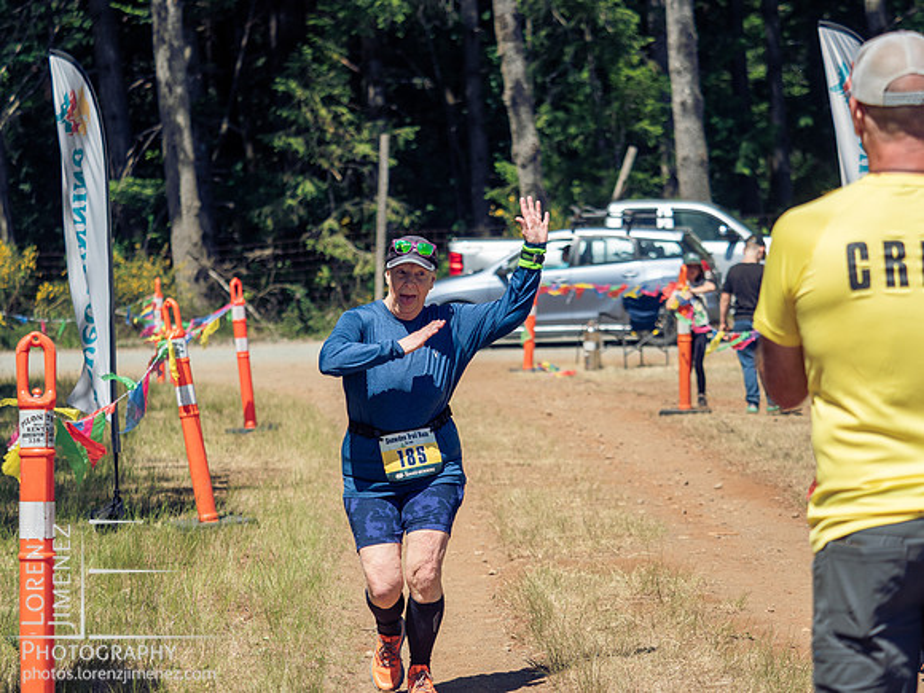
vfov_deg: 12.0
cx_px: 462
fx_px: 3310
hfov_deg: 15.9
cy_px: 346
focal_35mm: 124
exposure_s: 1/2000
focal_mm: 62
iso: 200
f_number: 2.8
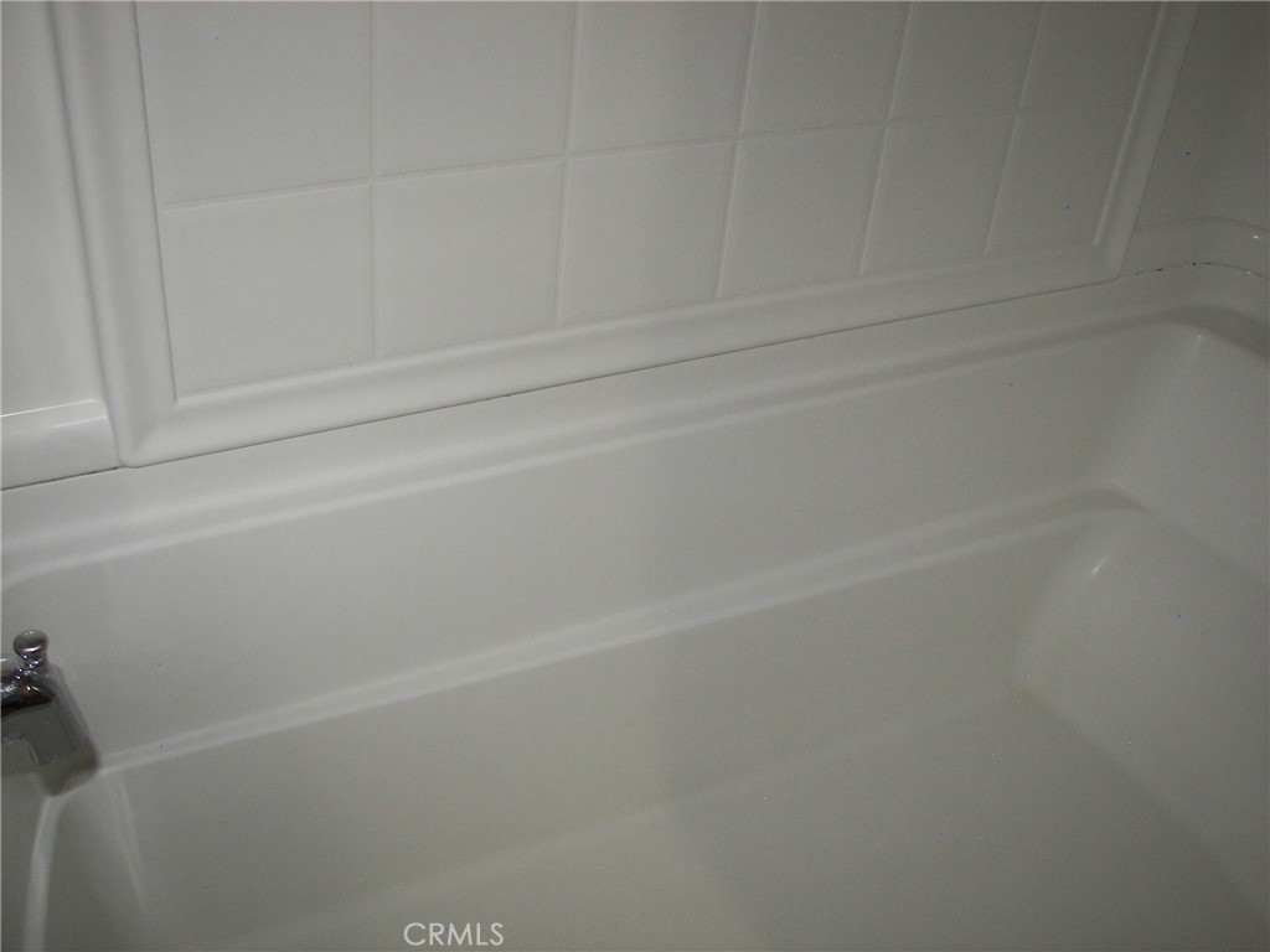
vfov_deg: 39.7
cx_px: 635
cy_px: 476
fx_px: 1321
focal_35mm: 36
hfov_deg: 51.4
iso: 100
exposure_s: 1/30
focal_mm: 6
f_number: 2.8
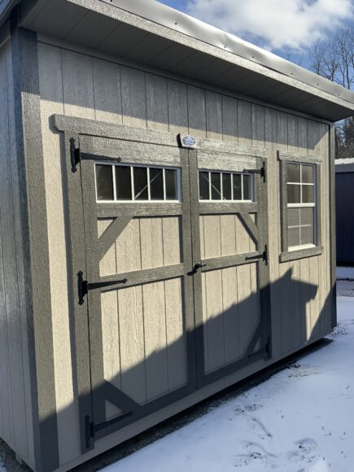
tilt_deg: -3.6
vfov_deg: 61.7
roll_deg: +0.5
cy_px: 236
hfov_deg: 48.2
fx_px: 395
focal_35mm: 29
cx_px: 177
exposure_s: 1/1195
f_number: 1.8
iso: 16
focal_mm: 3
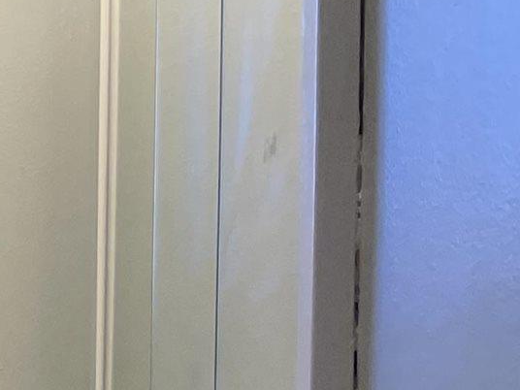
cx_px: -846
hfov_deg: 10.7
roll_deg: +2.3
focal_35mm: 149
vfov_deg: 8.9
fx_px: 2238
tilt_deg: -6.6
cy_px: 965
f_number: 1.6
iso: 64
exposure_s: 1/120
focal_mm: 4.2
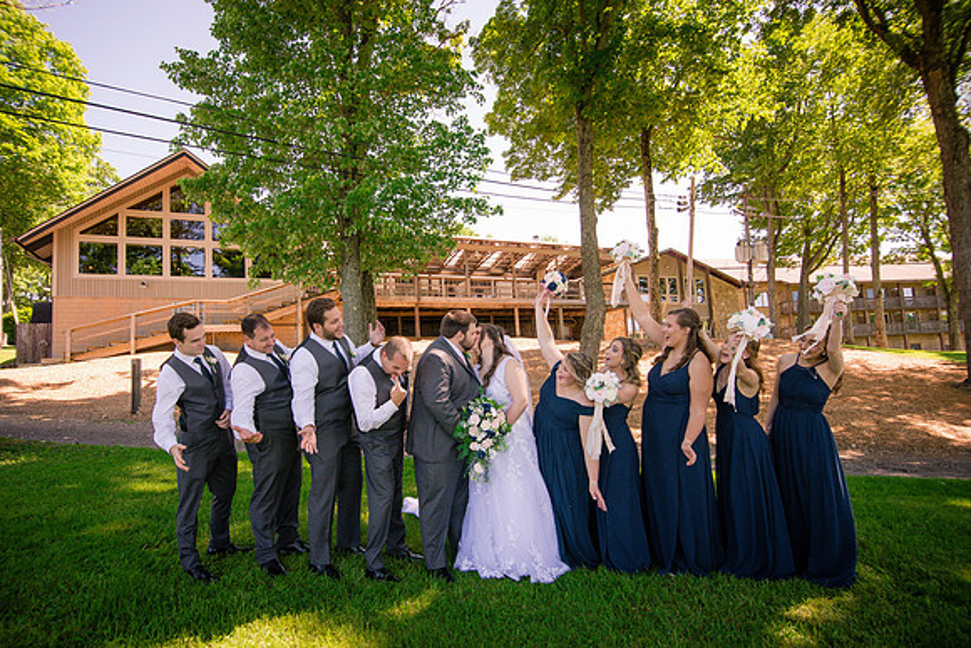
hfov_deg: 85.0
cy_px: 334
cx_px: 470
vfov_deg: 62.9
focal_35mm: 20
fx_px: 529
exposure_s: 1/400
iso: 640
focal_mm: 19
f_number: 9
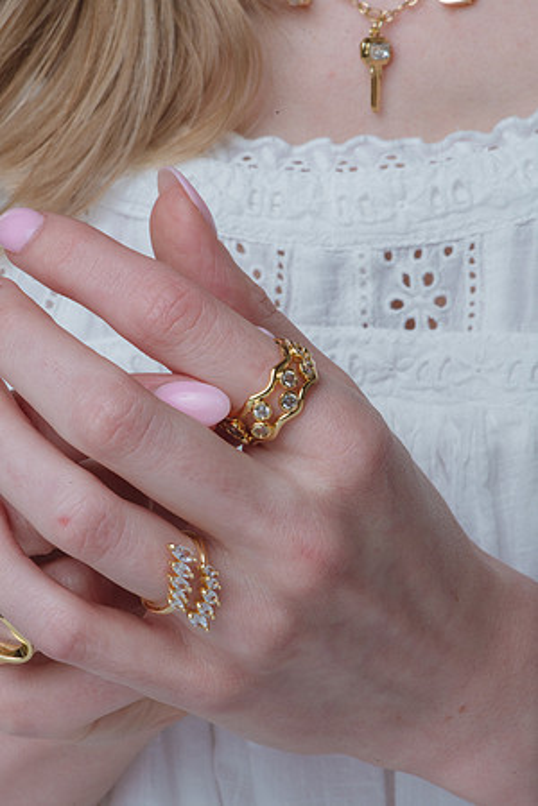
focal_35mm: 105
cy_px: 403
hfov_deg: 13.0
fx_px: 2354
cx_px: 269
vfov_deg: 19.5
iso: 400
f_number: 36
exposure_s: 1/250
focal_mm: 105
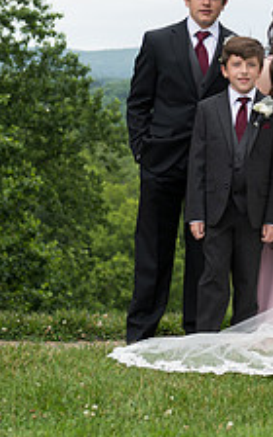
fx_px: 1821
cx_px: 423
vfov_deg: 13.6
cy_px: 116
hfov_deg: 8.4
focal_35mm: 153
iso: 64
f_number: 4.5
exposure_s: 1/320
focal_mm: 58
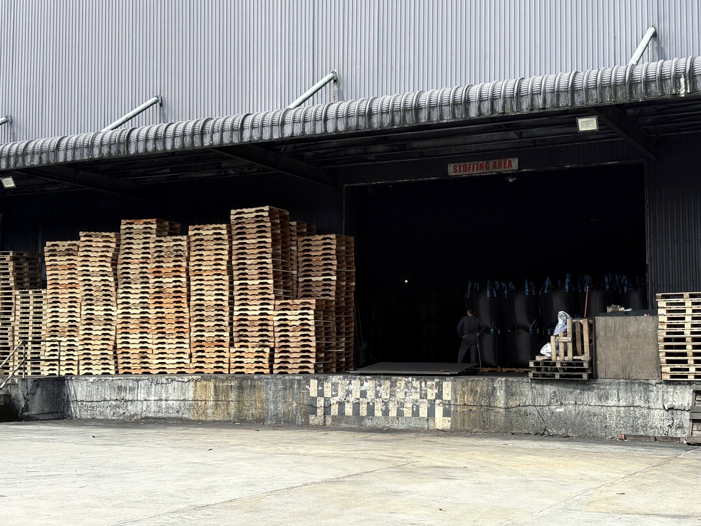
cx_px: 350
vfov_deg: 28.0
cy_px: 263
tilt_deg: +5.6
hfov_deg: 36.8
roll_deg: +0.5
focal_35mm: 52
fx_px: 1053
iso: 50
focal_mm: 5.96
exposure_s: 1/1287
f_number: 1.6
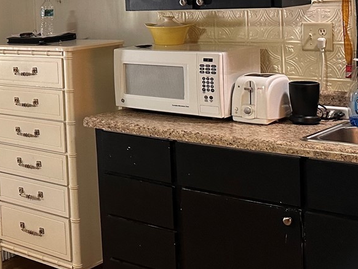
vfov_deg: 21.7
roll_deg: +3.3
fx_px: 682
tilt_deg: -1.8
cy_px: 23
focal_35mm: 66
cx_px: -17
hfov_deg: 27.4
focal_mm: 6.86
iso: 400
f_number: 1.78
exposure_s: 1/60
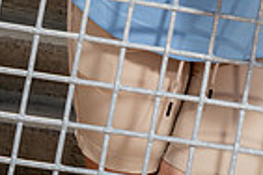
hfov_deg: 9.1
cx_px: 278
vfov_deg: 5.9
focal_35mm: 224
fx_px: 1636
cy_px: -229
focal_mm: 70
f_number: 8
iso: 250
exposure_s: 1/250
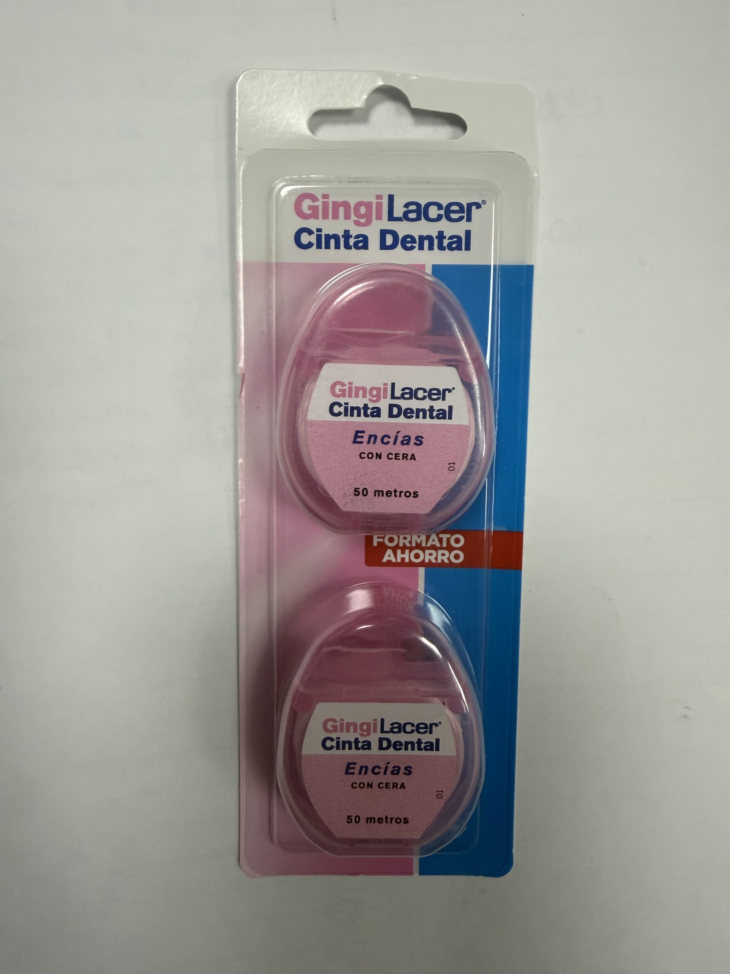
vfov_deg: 71.6
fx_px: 675
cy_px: 487
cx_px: 365
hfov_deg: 56.8
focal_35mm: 24
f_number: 2.2
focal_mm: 2.22
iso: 160
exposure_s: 1/100
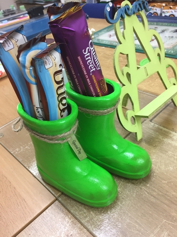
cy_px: 118
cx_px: 88
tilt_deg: -35.3
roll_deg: +10.2
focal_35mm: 29
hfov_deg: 48.2
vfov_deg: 61.7
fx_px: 198
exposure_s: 1/33
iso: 80
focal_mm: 4.15
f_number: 2.2
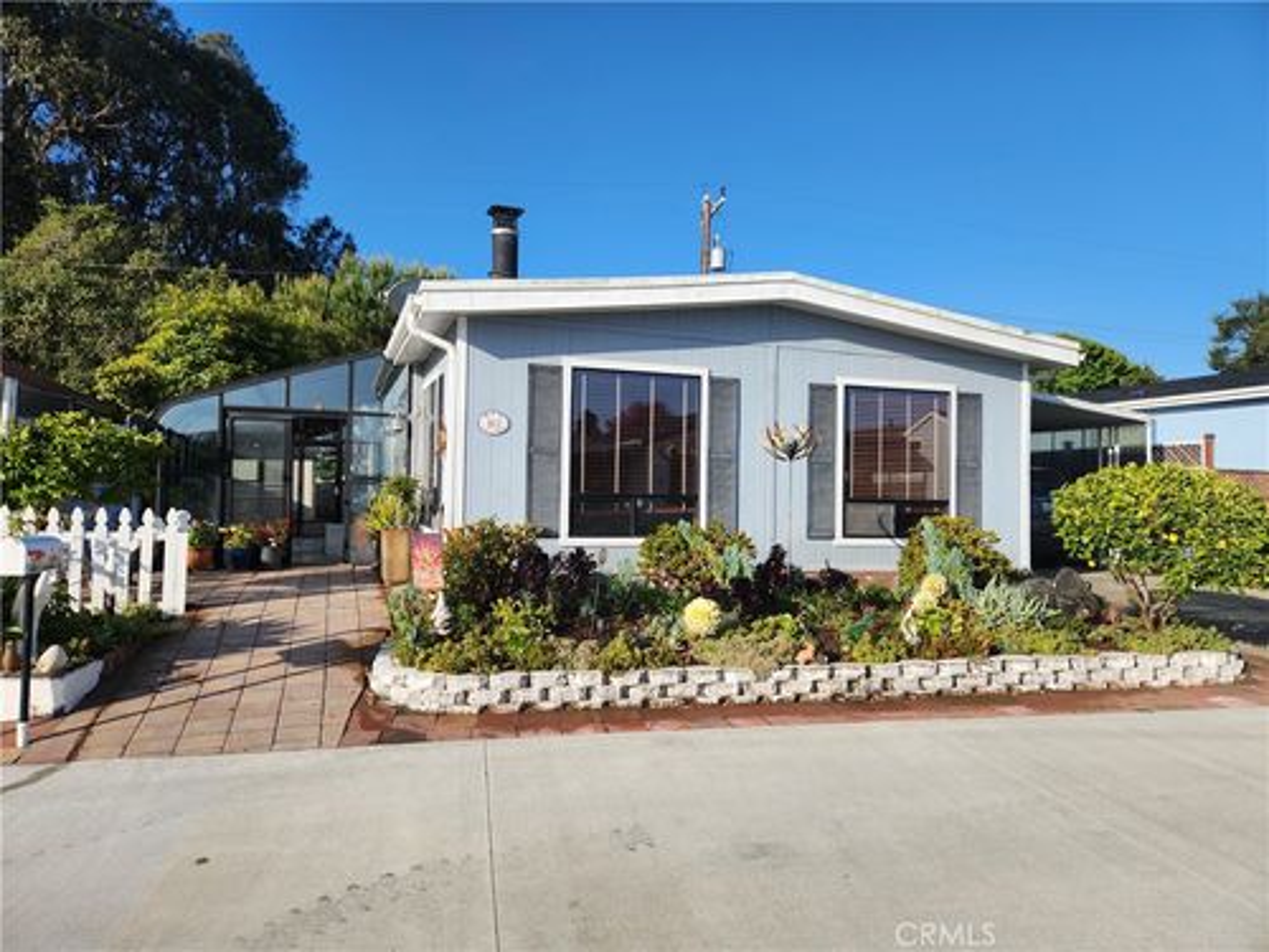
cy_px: 476
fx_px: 843
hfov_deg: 73.9
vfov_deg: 58.9
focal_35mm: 23
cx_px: 634
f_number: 1.8
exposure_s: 1/1361
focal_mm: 5.4
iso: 20
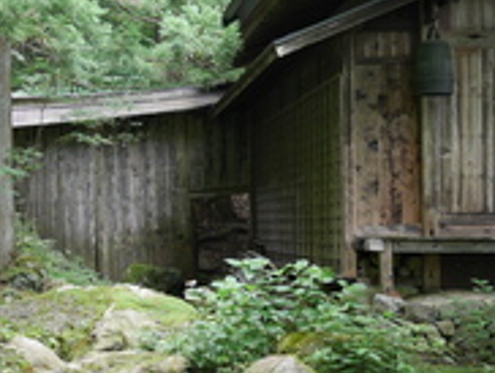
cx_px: 90
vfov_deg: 15.0
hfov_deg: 19.6
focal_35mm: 99
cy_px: 208
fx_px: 1418
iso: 800
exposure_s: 1/60
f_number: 3.8
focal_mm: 15
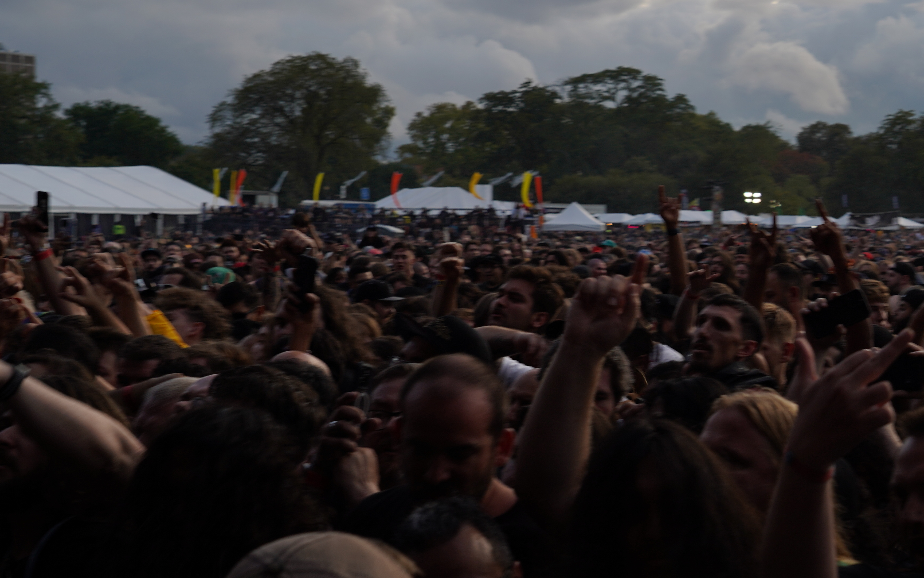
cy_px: 236
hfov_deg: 26.8
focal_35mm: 76
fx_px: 1914
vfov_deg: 17.1
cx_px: 701
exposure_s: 1/160
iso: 100
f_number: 6.3
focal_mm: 43
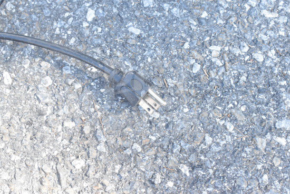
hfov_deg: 35.0
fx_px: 459
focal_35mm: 57
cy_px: 97
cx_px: 145
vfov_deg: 23.8
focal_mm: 38
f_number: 13
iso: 6400
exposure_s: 1/640
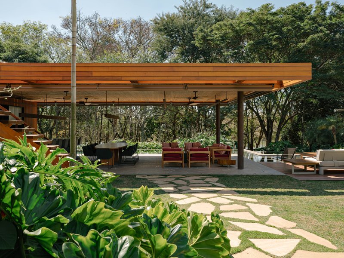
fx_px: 288
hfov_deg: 61.7
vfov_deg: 48.2
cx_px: 172
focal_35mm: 29
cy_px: 129
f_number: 9
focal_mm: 36.9
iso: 200
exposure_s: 1/80
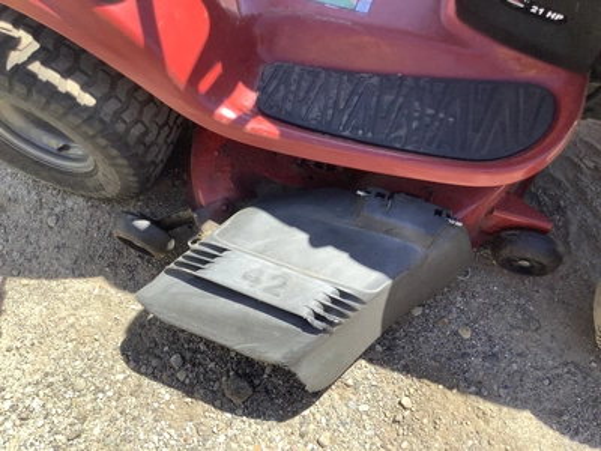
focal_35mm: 31
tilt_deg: -69.4
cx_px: 300
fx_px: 538
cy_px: 226
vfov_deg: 45.4
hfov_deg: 58.4
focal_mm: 3.3
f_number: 2.4
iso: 25
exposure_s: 1/494
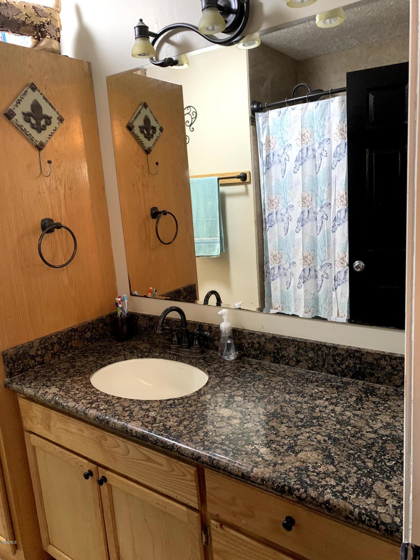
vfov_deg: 67.3
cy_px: 280
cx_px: 210
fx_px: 421
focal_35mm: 26
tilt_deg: -9.2
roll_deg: +3.1
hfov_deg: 53.1
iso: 400
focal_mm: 4.25
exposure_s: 1/30
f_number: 1.8
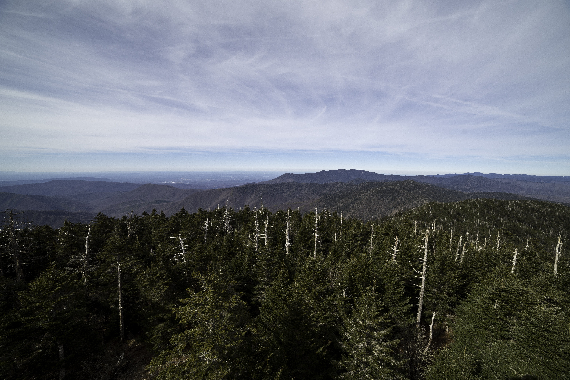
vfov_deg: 81.3
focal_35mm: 14
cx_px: 285
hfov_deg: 104.2
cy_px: 190
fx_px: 222
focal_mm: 14
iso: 250
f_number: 8
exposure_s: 1/640
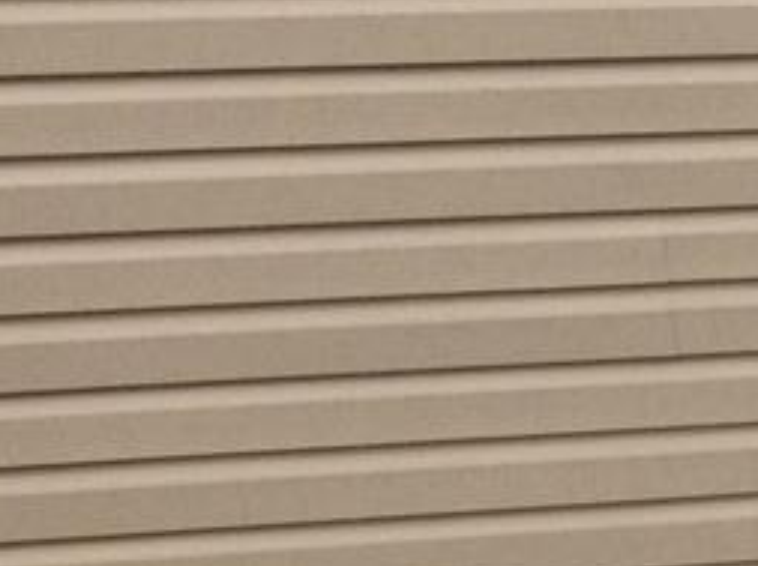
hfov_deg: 12.6
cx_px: 1414
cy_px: 1036
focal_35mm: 142
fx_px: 3105
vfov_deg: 9.8
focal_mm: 4.28
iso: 64
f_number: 2.4
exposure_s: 1/120
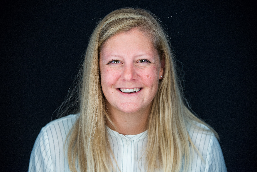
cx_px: 128
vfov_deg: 11.0
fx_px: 893
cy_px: 86
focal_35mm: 125
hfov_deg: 16.4
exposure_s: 1/250
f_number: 2.8
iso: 400
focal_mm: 125
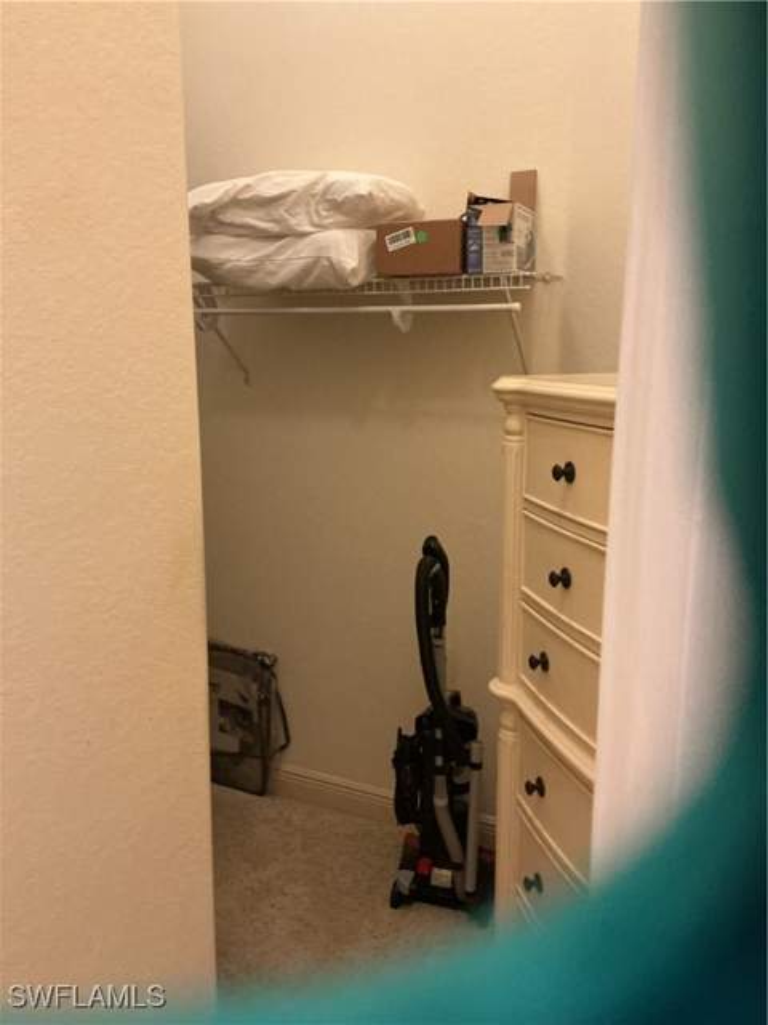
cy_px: 512
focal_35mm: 29
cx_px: 384
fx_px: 858
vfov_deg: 61.7
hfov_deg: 48.2
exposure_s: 1/60
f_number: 1.8
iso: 250
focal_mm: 3
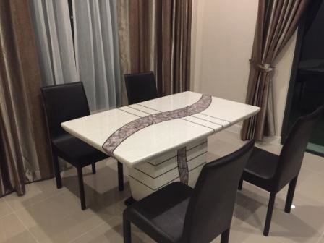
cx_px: 162
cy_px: 122
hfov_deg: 61.7
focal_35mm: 29
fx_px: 271
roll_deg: -1.4
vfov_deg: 48.2
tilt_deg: -20.0
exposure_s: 1/33
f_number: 2.2
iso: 250
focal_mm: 4.15
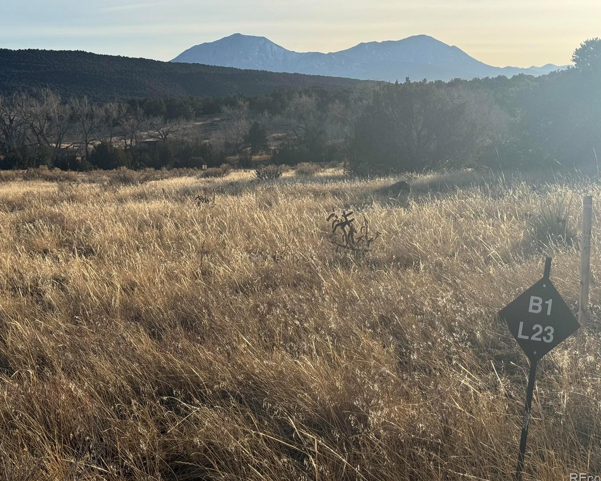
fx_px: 996
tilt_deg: -7.1
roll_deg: -0.1
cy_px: 218
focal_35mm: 56
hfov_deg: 33.6
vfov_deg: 27.1
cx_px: 283
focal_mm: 6.76
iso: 64
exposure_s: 1/4975
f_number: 1.78
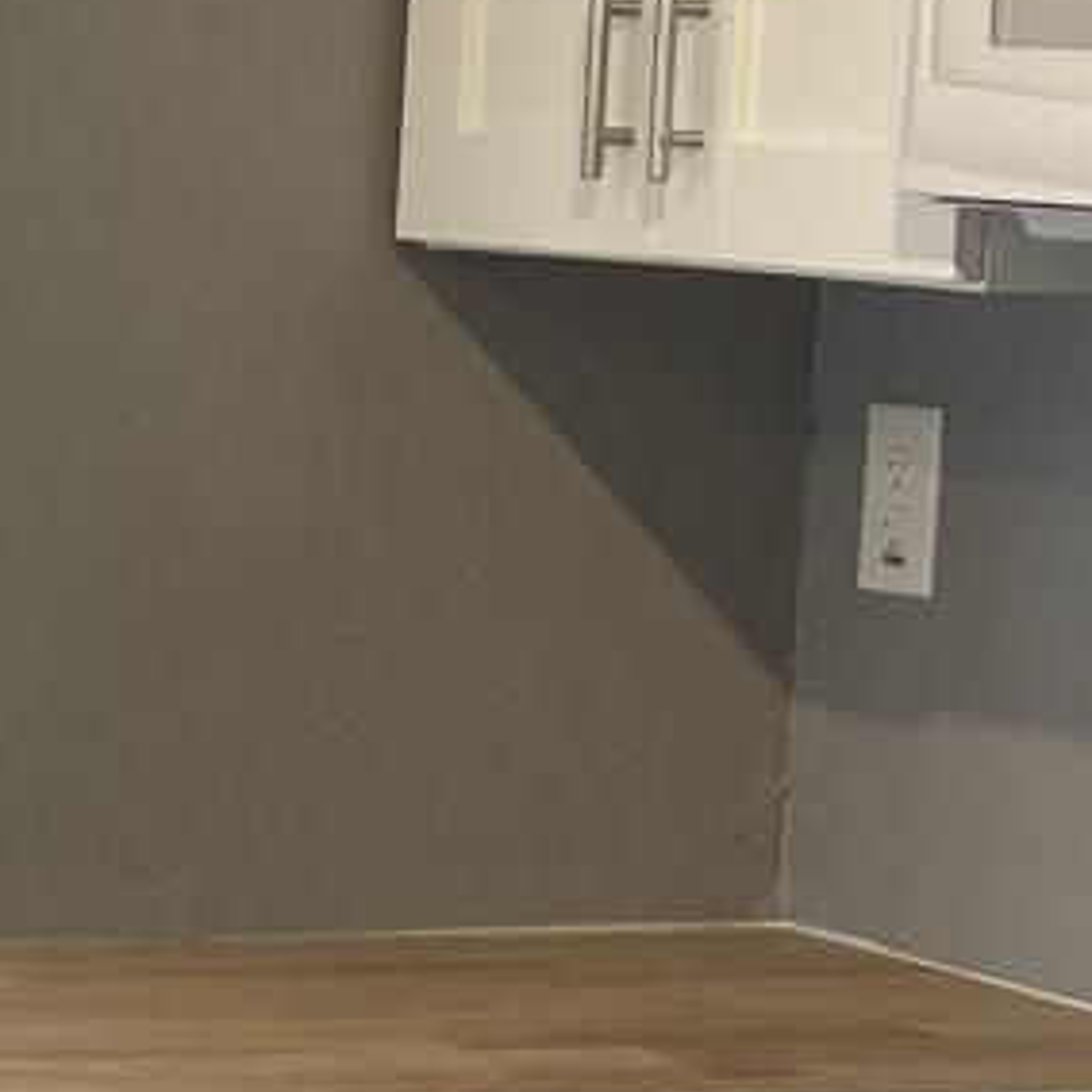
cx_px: -927
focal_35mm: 166
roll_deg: -0.5
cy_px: 1050
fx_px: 5925
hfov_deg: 9.9
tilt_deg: -9.6
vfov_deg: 10.5
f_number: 1.8
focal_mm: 4.25
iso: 32
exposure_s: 1/120
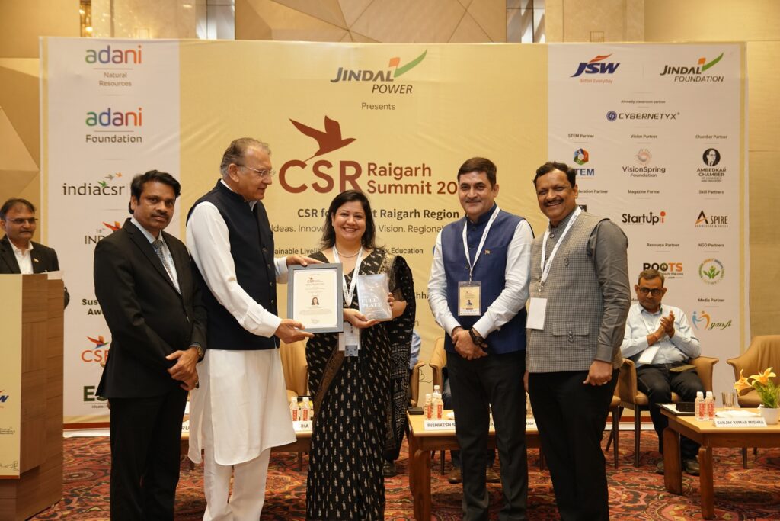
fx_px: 867
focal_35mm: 40
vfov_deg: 33.4
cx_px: 390
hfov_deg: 48.5
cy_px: 260
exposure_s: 1/200
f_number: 4.5
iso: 1600
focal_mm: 40
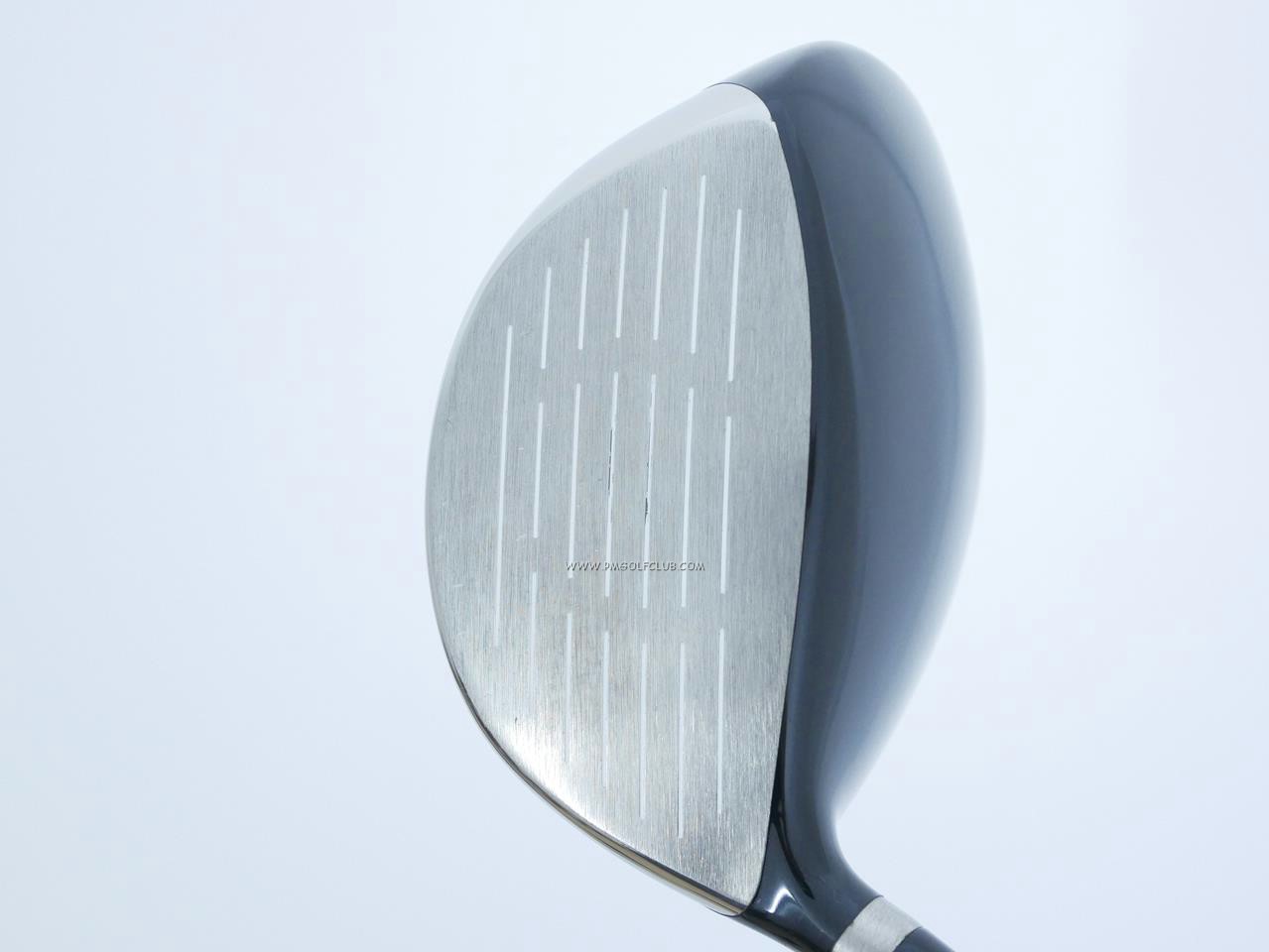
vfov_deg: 29.1
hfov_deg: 38.2
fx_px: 1833
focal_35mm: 50
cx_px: 634
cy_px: 476
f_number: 4.5
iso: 1600
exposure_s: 1/60
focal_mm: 25
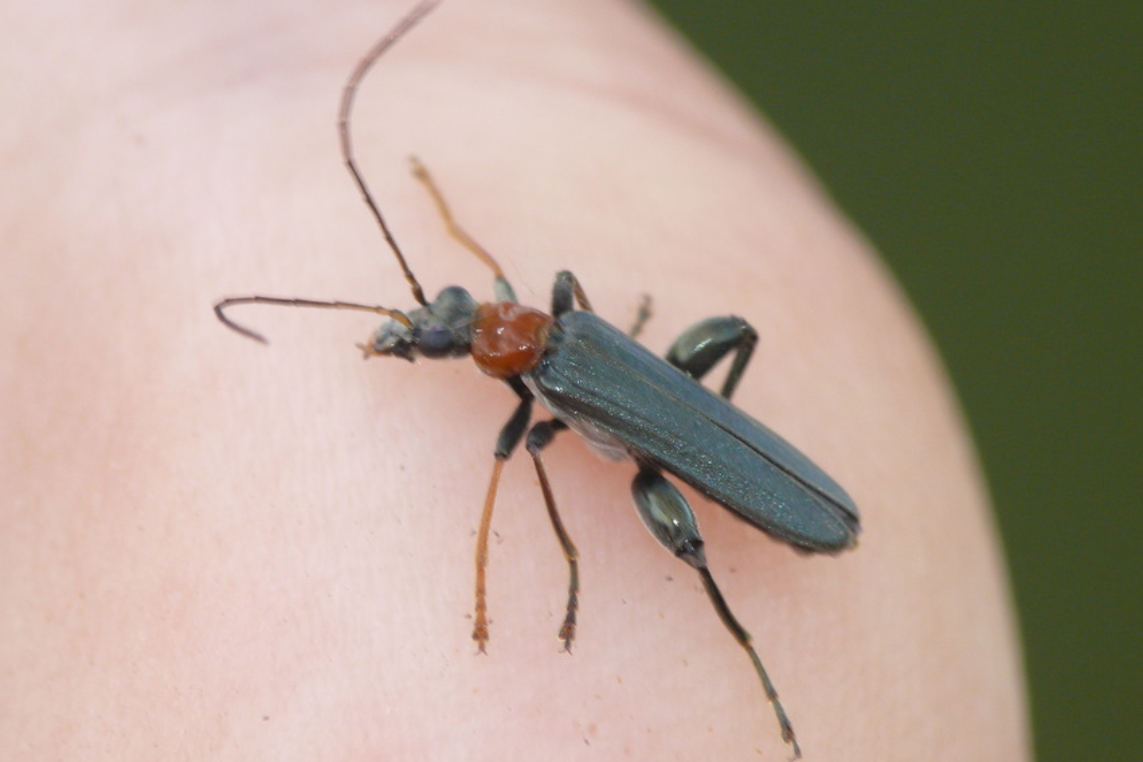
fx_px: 13903
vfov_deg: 3.1
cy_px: 371
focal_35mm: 438
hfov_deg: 4.7
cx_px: 572
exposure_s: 1/80
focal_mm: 88.8
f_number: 10
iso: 200
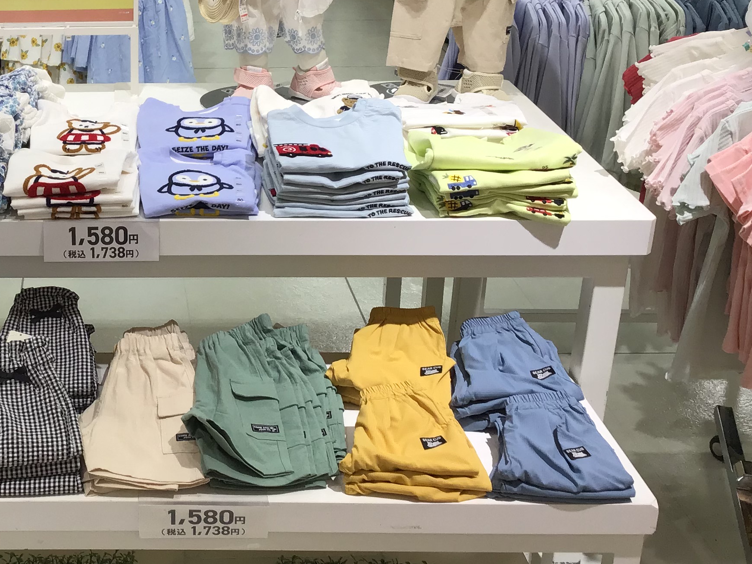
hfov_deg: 31.6
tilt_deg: -22.6
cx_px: 70
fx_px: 1260
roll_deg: +0.2
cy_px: 212
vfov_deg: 25.1
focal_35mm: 58
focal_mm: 3.3
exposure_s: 1/100
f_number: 2.4
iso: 32
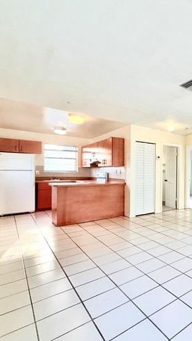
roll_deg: -0.7
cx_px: 216
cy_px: 173
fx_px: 190
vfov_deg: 83.9
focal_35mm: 21
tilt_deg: -0.1
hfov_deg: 41.4
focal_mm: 2.22
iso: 50
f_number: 2.2
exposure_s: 1/120
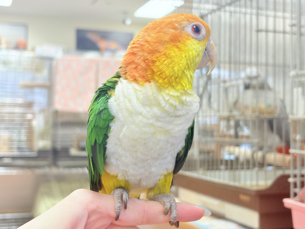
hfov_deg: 36.8
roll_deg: -0.4
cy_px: 114
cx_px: 152
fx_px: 458
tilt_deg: +0.5
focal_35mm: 52
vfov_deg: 28.0
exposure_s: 1/83
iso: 50
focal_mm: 5.96
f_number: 1.6
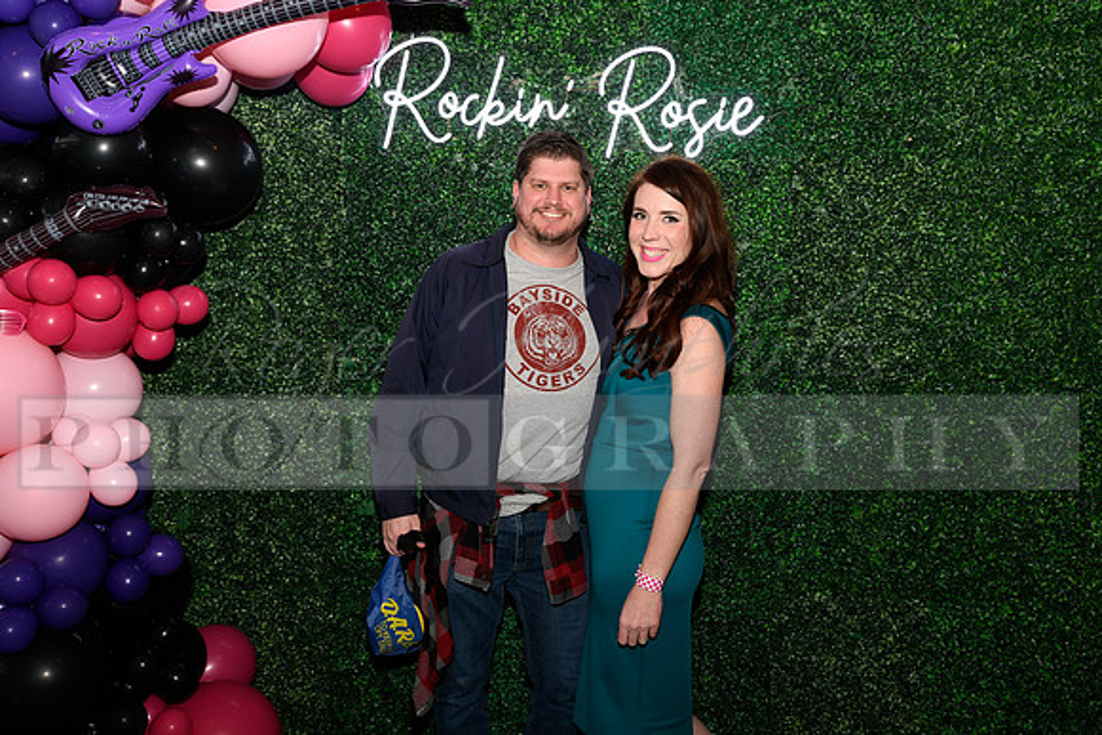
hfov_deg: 54.4
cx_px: 551
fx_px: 1072
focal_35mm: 35
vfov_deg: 37.9
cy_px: 368
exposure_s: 1/60
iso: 500
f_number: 6.3
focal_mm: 35
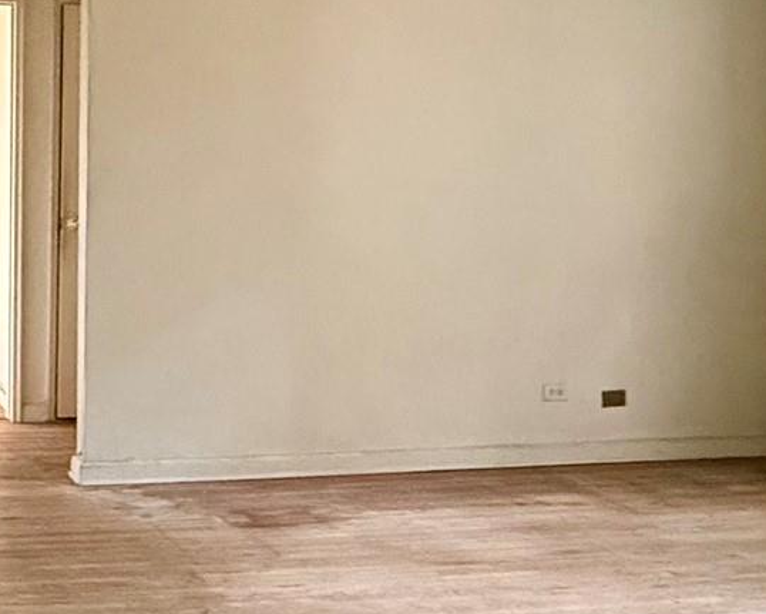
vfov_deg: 28.7
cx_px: -58
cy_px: 151
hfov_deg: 32.1
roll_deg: -0.6
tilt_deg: +1.6
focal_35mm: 52
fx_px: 1180
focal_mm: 2.22
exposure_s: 1/48
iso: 1000
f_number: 2.2
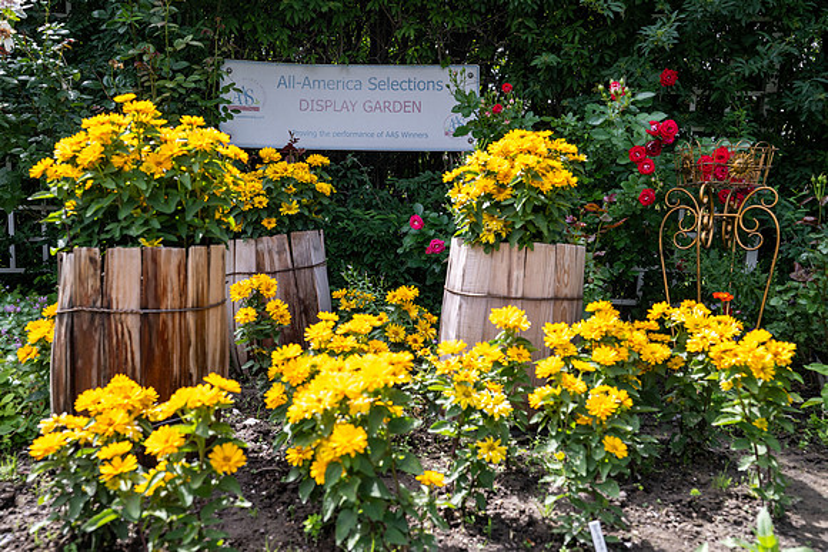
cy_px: 276
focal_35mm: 36
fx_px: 828
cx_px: 414
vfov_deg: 36.9
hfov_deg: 53.1
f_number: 6.3
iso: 250
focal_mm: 36
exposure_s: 1/500
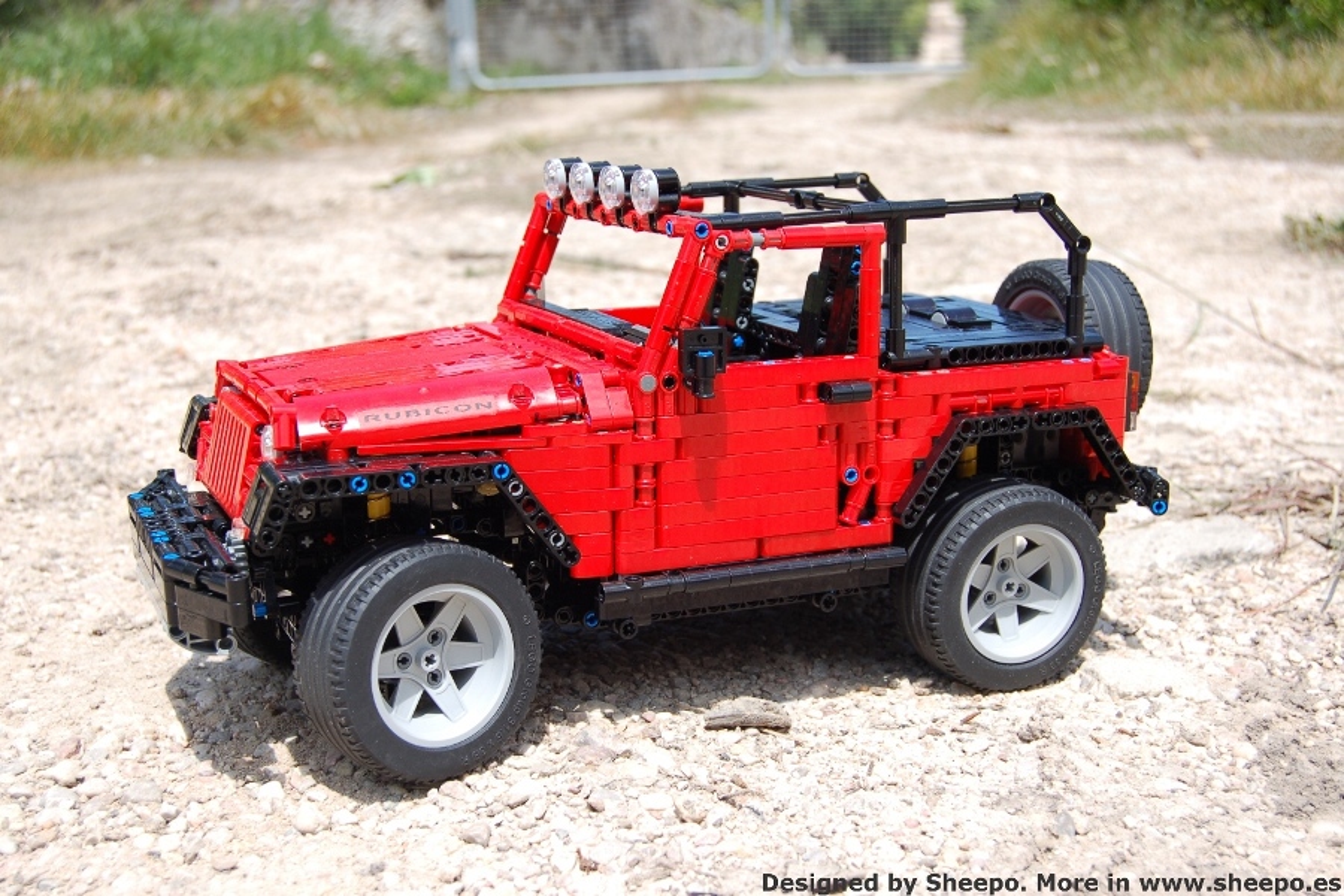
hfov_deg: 41.1
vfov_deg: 28.1
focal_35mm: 48
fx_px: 1792
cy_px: 448
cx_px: 672
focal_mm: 32
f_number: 5.6
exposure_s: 1/400
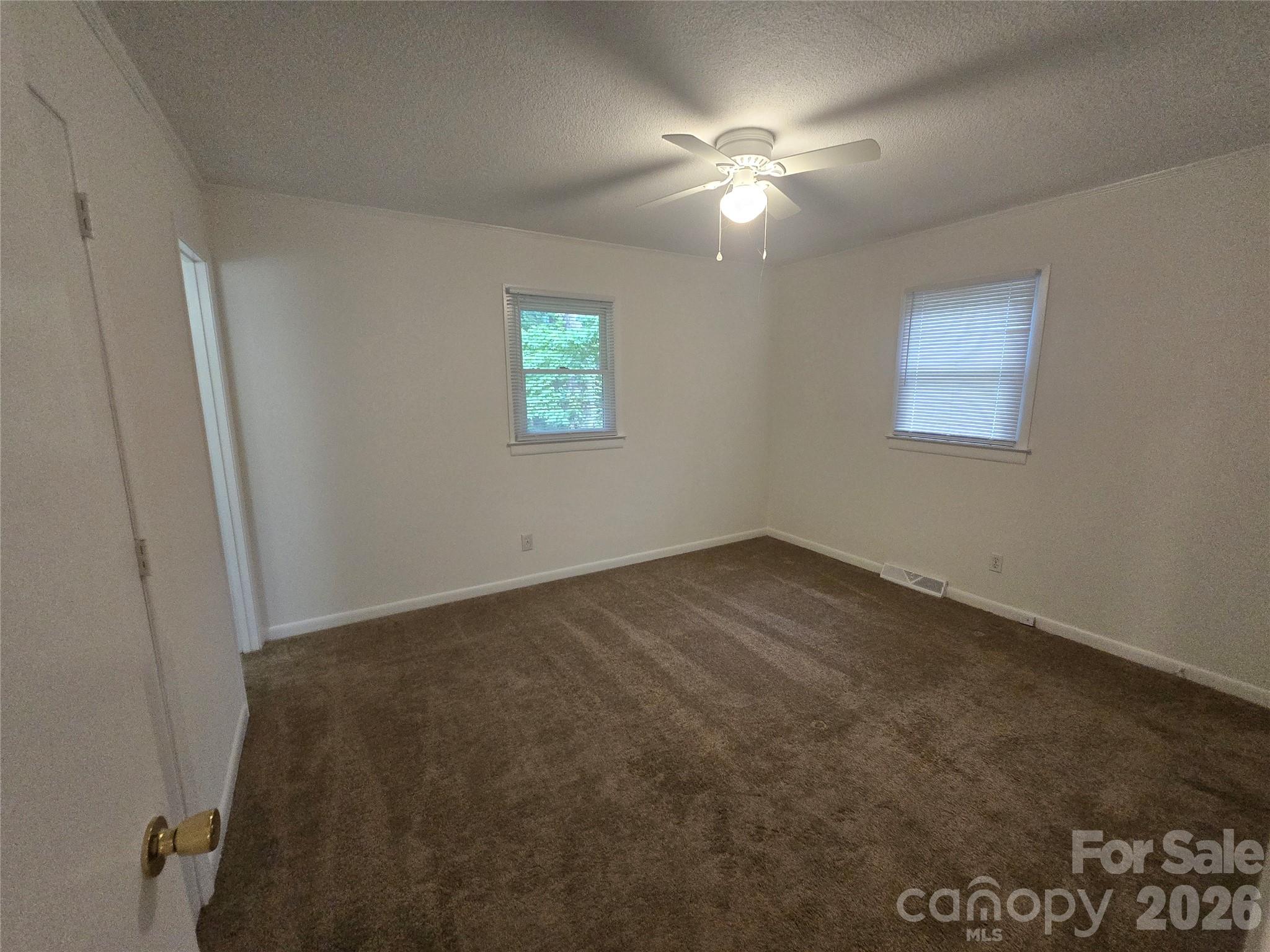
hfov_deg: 106.2
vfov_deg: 89.9
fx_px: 477
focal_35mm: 13
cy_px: 476
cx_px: 635
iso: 640
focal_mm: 2.2
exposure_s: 1/60
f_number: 2.2
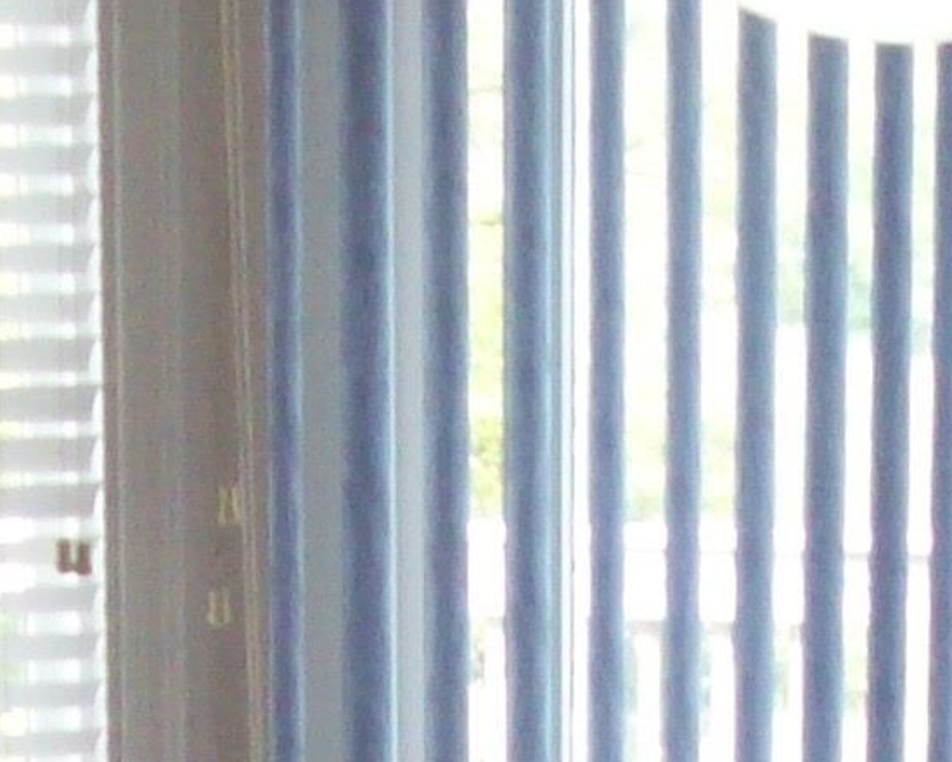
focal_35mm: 182
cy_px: 1512
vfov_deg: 8.1
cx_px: 549
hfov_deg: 10.6
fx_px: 5128
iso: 183
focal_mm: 6
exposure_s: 1/128
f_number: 2.7
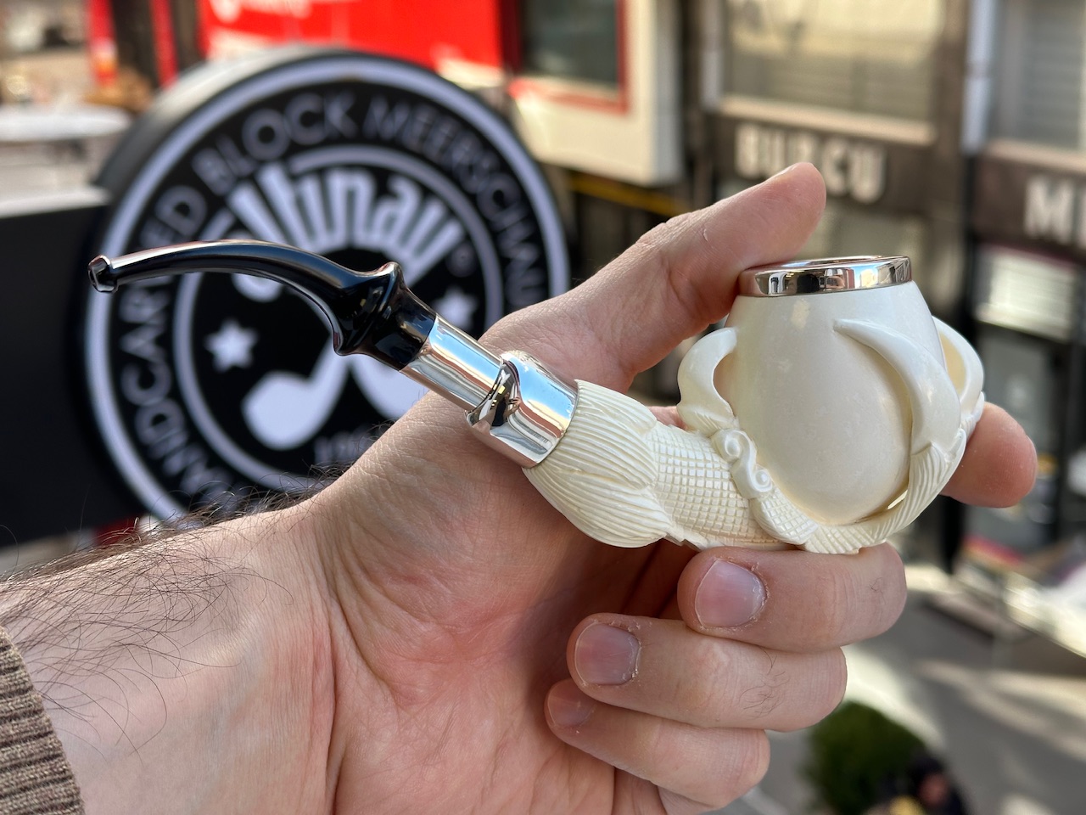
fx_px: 1506
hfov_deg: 39.7
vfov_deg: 30.3
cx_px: 543
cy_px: 408
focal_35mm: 48
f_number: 1.78
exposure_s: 1/469
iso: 64
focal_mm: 6.86
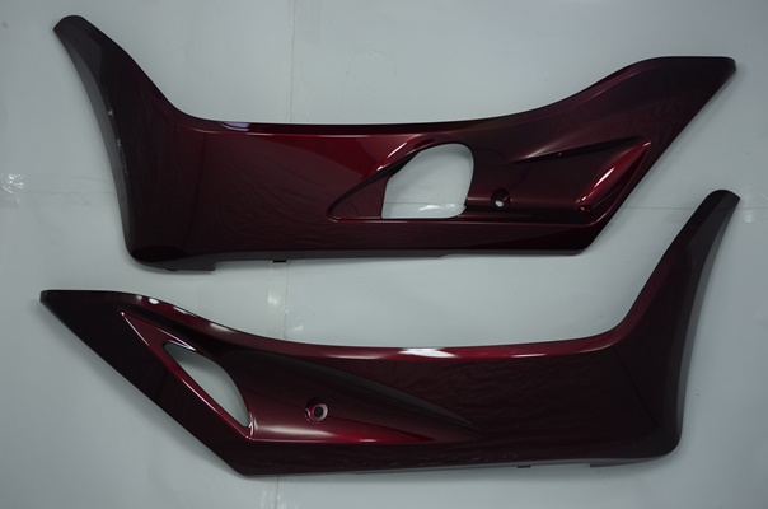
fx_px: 671
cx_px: 384
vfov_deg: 41.5
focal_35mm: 32
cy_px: 254
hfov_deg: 59.6
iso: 100
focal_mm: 21
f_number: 6.3
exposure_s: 1/60
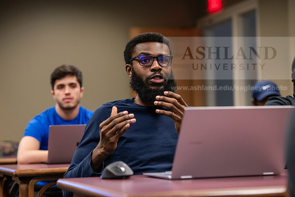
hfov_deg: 20.8
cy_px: 98
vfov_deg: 14.0
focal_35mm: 98
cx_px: 148
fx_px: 803
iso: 2500
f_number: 3.2
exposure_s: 1/200
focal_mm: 98
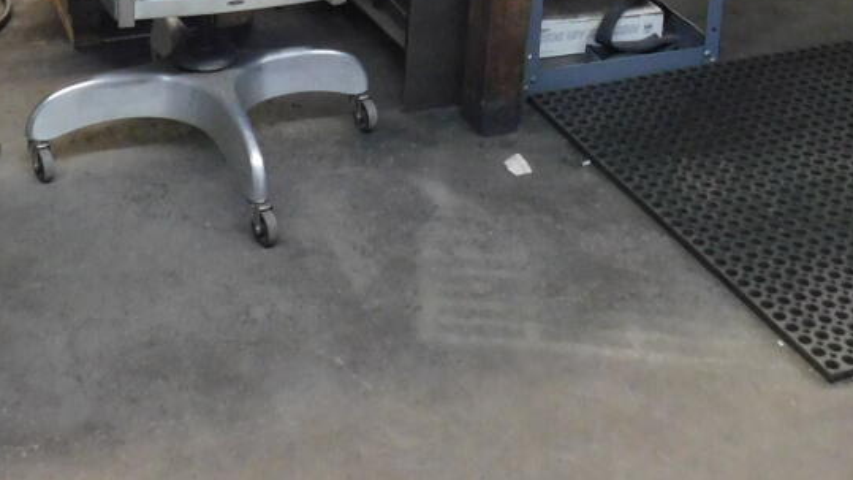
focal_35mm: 67
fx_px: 1515
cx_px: 264
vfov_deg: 16.1
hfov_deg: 31.1
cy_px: -296
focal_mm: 4
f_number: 3
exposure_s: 1/30
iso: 360
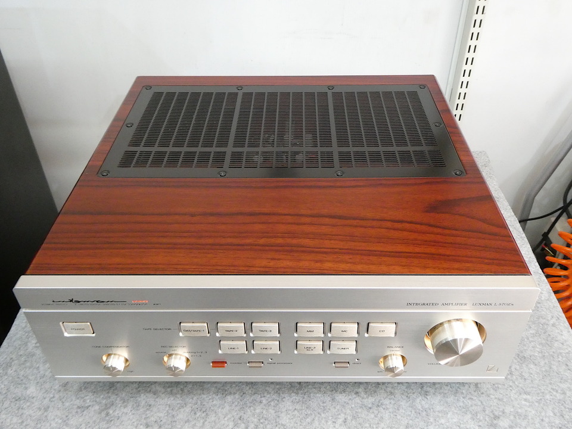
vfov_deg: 45.4
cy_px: 214
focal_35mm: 31
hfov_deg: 58.4
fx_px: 512
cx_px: 286
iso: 800
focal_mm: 5.4
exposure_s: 1/80
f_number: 3.5
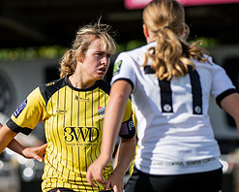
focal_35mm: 829
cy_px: 193
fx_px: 5869
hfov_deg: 2.3
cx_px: 93
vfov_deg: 1.9
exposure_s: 1/2500
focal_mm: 300
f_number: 4
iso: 200
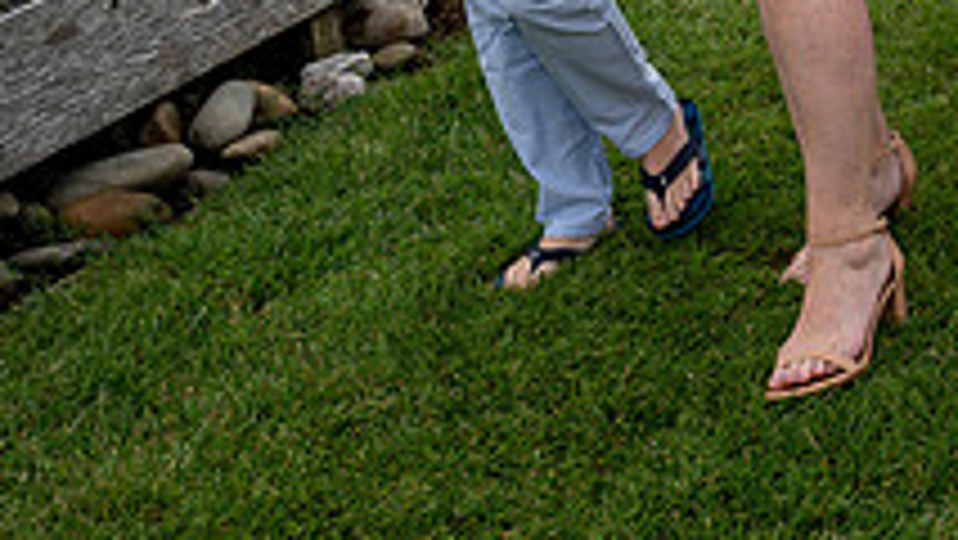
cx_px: 1461
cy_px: -423
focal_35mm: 111
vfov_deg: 10.3
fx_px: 2821
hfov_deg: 17.3
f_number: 7.1
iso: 110
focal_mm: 32
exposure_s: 1/250
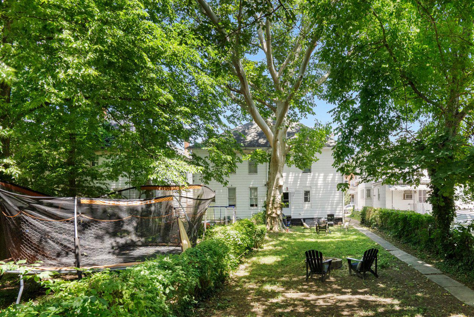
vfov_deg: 48.8
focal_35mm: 26
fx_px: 342
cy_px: 210
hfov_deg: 67.3
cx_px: 319
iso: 2500
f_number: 8
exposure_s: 1/160
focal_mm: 16
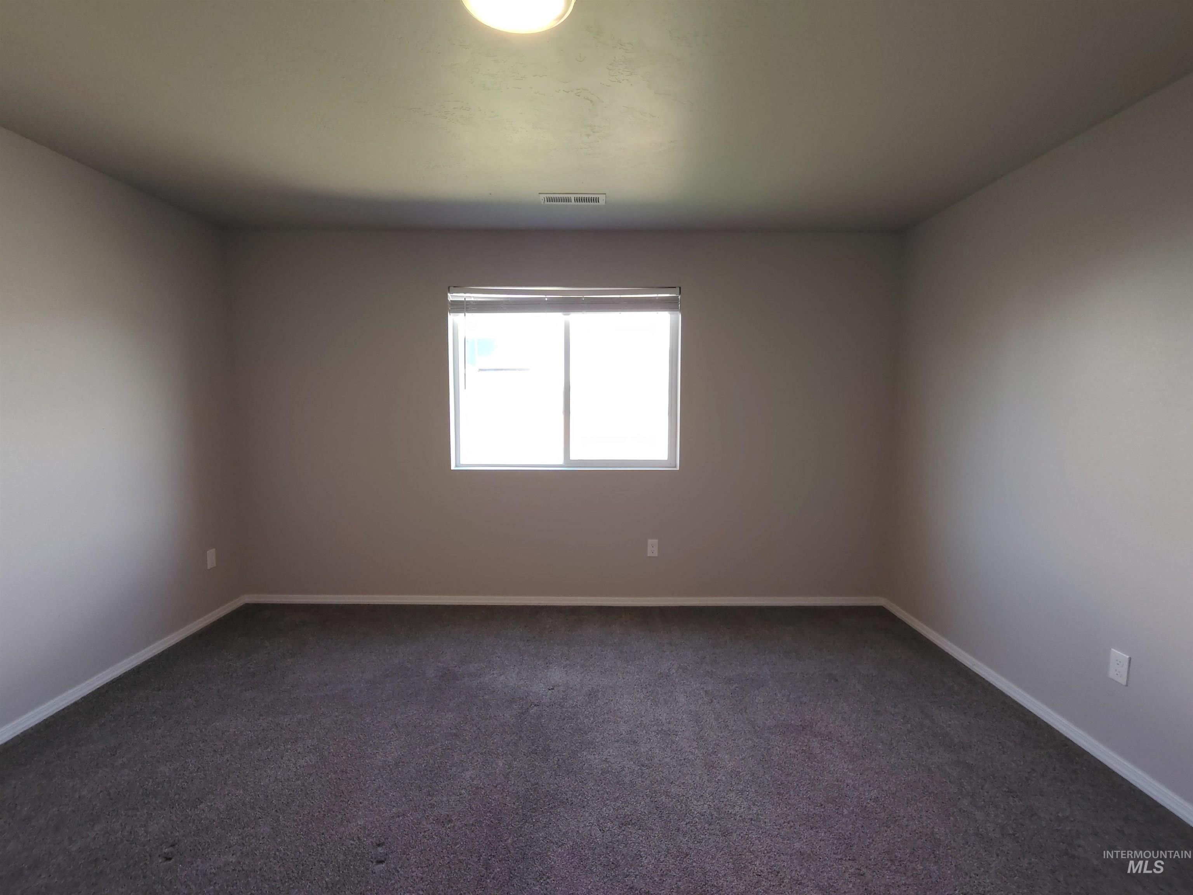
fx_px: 551
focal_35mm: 16
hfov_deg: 94.5
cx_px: 596
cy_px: 448
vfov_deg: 78.1
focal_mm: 2.13
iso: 315
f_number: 2.2
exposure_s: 1/60
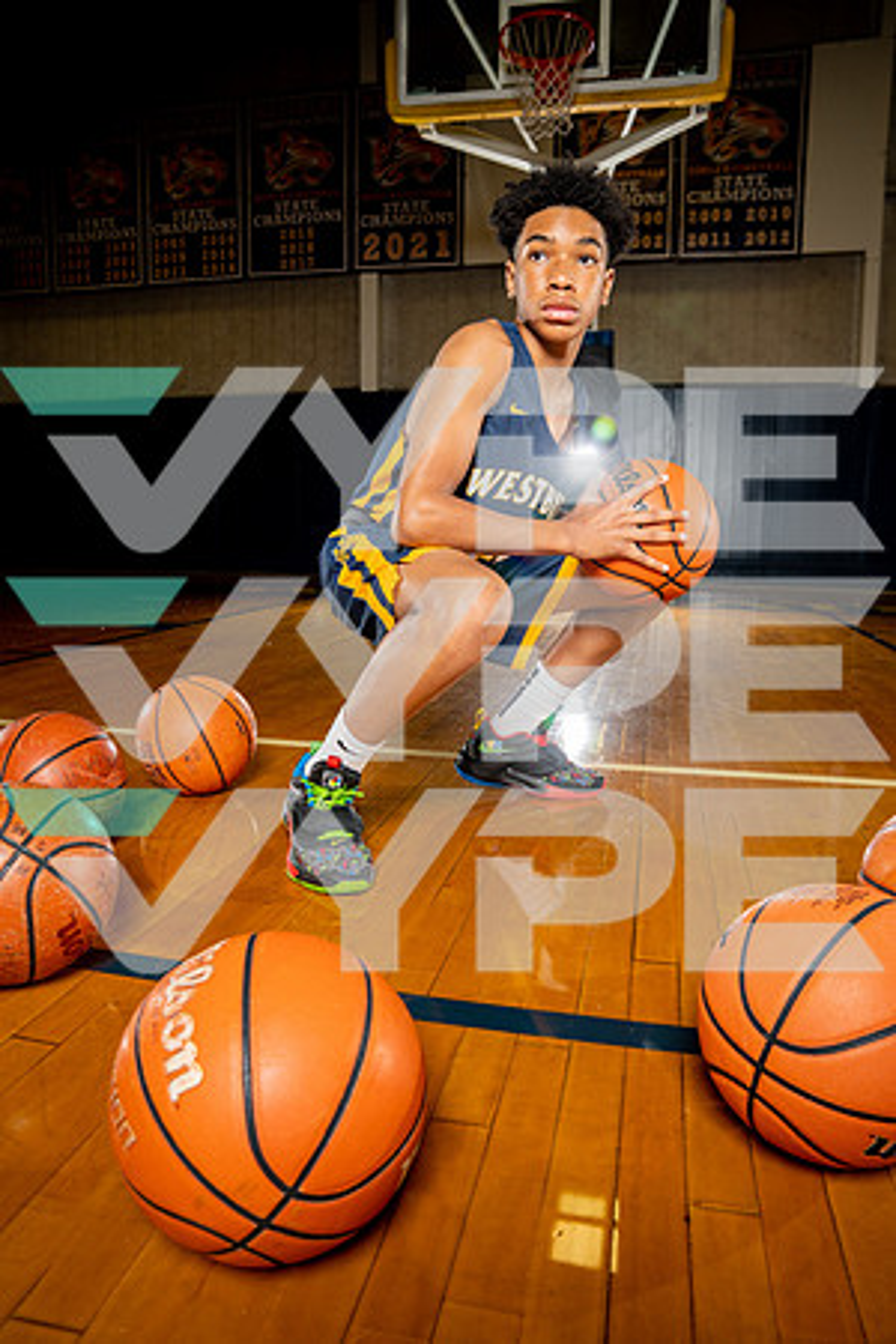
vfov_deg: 73.7
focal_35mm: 24
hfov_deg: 53.1
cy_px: 672
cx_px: 448
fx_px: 896
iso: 400
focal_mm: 24
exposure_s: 1/250
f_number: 5
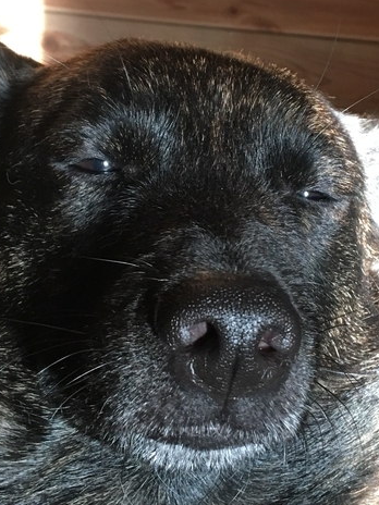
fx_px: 934
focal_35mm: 64
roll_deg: -3.3
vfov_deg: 30.2
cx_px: 210
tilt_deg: -25.1
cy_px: 207
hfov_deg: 22.9
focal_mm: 4.15
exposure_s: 1/30
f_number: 2.2
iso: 125
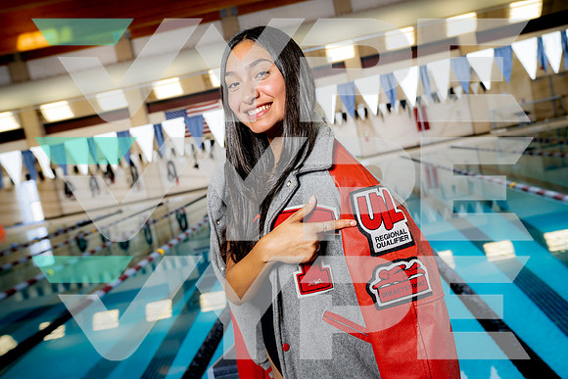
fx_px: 568
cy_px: 190
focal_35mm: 36
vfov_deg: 36.9
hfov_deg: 53.1
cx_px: 284
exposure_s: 1/250
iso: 320
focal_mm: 36
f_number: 5.6
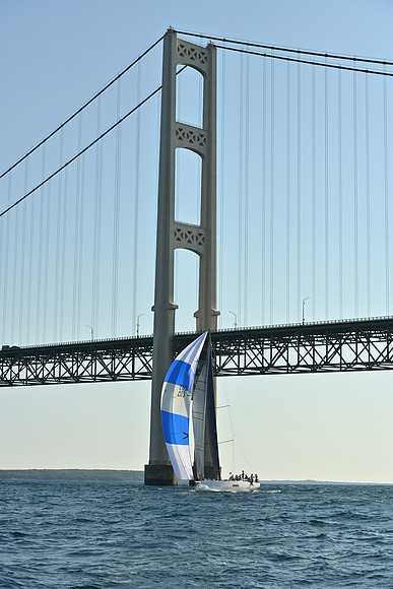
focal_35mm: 70
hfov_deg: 19.5
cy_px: 294
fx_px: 1145
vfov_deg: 28.8
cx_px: 196
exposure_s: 1/2000
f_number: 7.1
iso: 320
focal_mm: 70
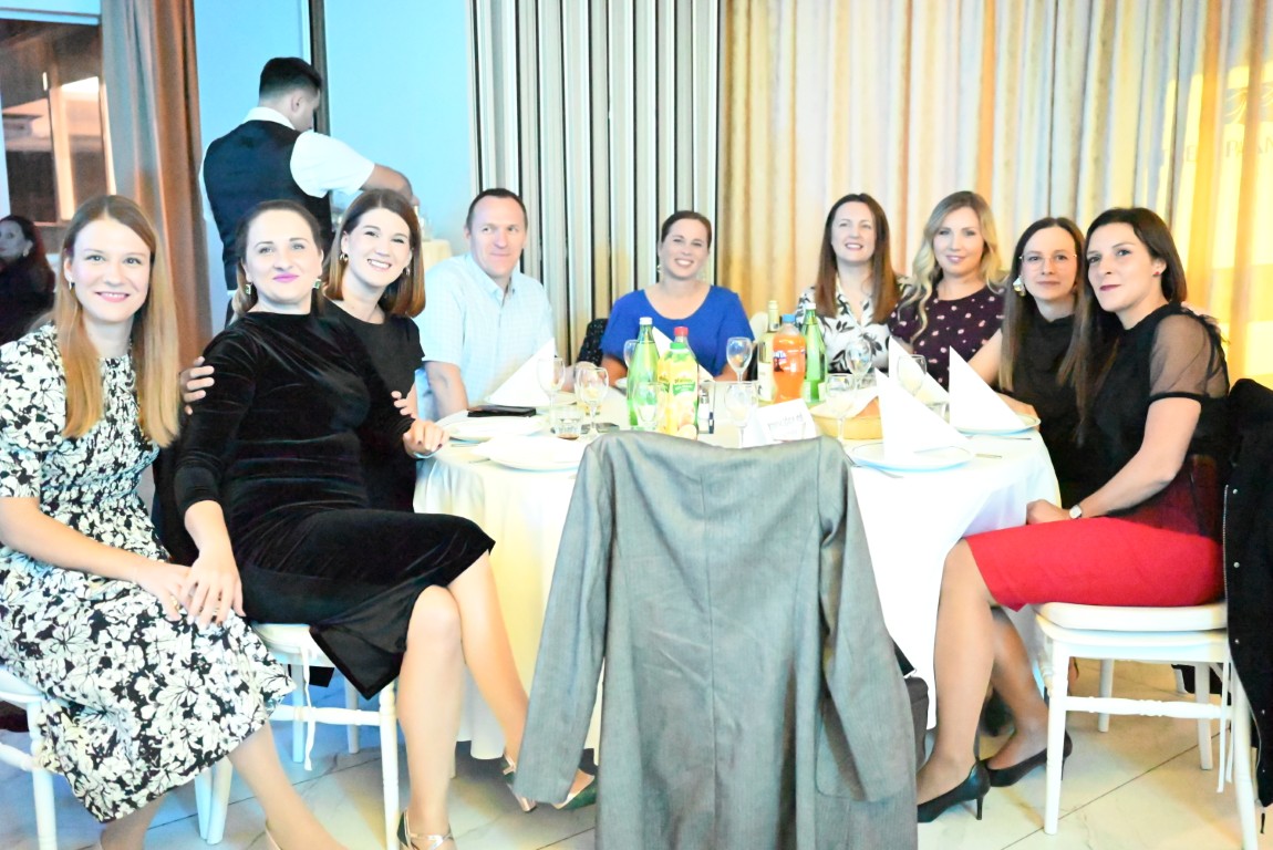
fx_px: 1238
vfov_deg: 37.9
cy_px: 425
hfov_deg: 54.4
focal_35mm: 35
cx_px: 636
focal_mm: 35
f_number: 2.8
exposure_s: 1/320
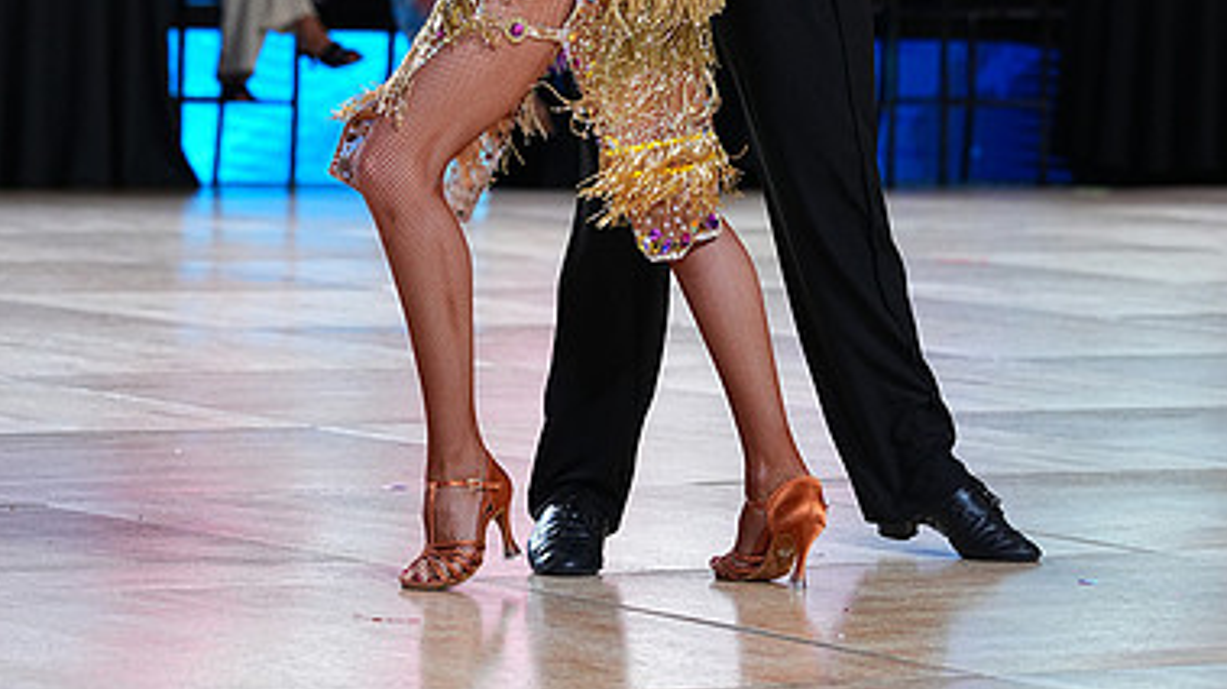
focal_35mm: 197
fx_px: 6408
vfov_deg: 6.1
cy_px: -152
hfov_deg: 10.9
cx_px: 610
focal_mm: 123
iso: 1250
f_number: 4
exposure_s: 1/500
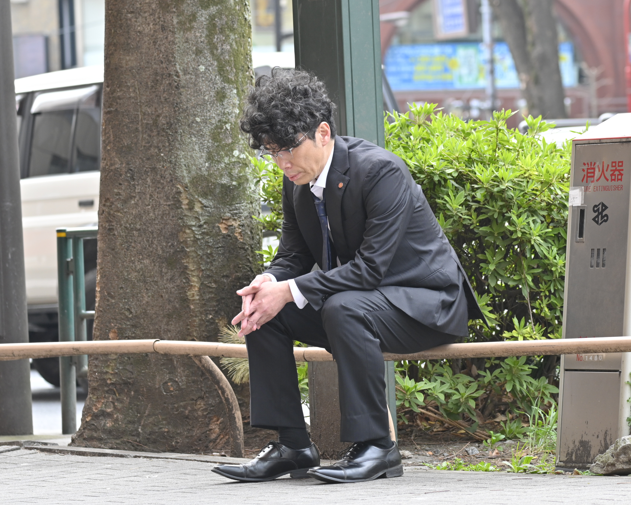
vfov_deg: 8.0
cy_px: 252
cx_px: 363
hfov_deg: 10.0
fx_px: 3623
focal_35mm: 194
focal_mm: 115
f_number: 5
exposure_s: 1/160
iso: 320
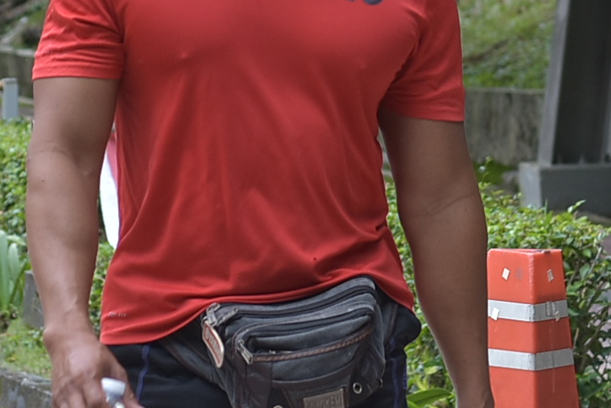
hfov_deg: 5.8
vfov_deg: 3.9
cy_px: -43
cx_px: 254
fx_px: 6028
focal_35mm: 355
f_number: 4.5
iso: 200
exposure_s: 1/320
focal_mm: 60
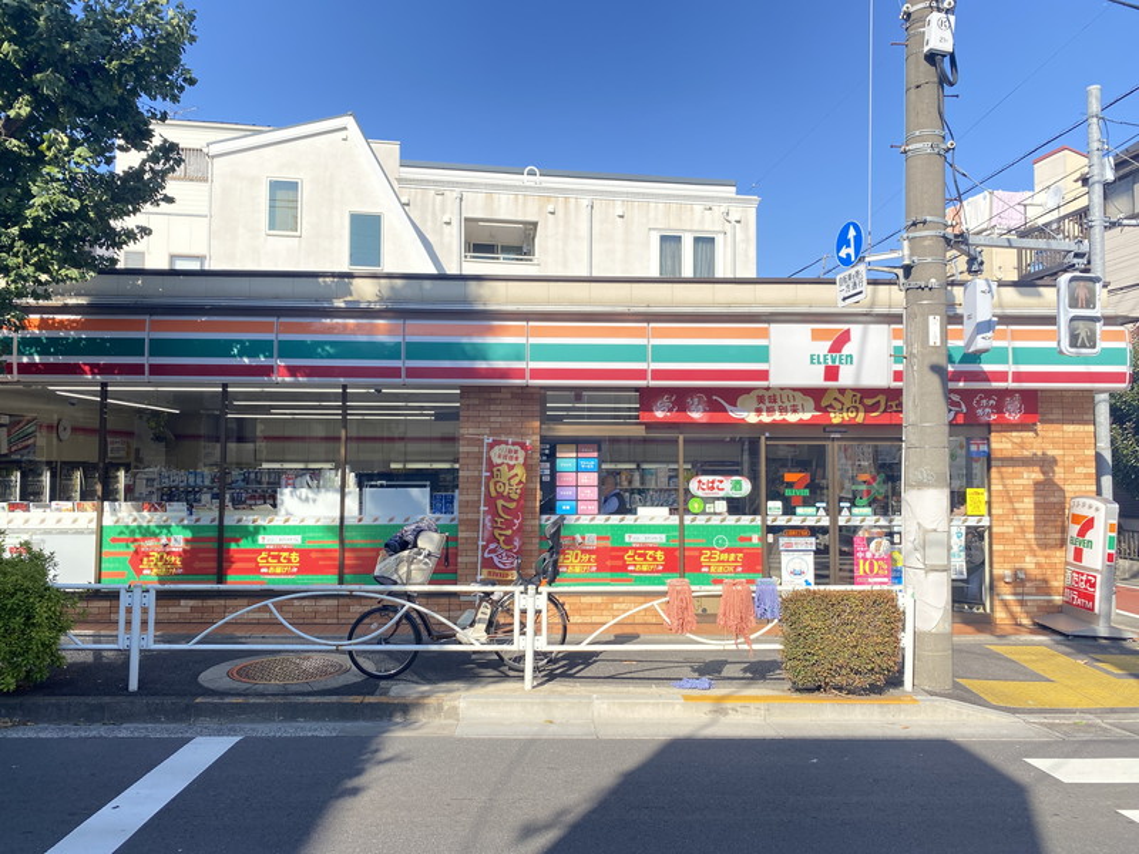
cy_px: 427
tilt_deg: +3.5
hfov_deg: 67.3
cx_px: 570
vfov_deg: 53.1
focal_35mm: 26
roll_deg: -0.2
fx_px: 856
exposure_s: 1/1346
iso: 32
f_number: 1.8
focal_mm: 4.25
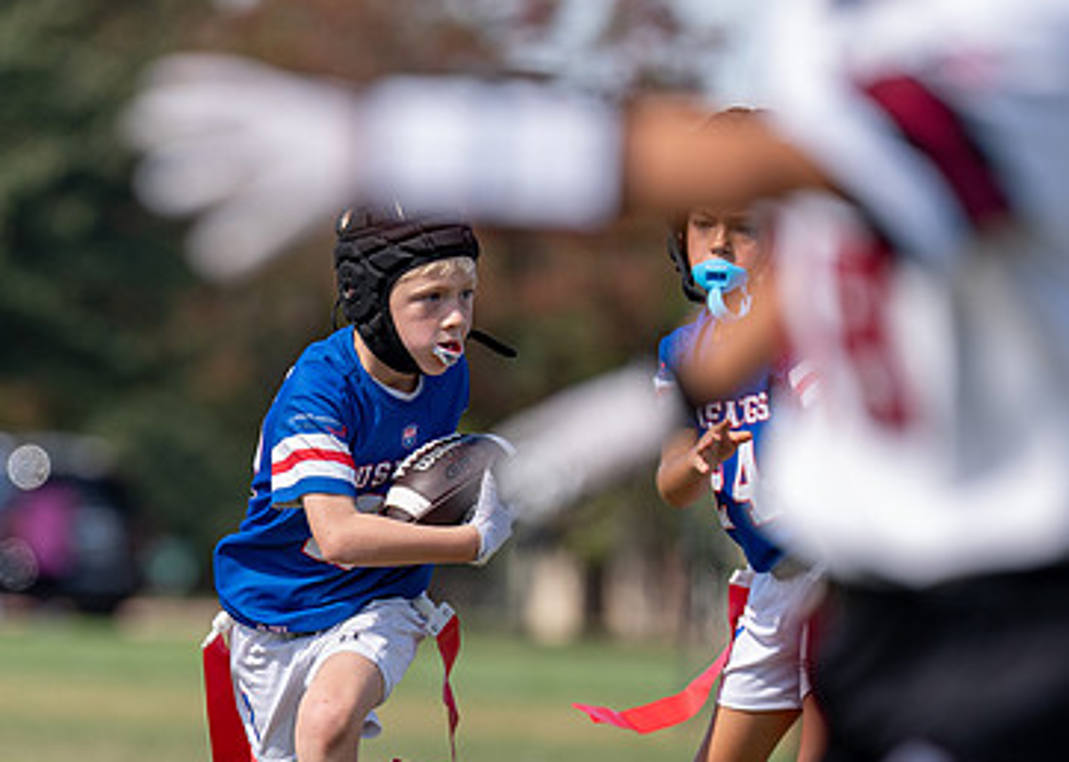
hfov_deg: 3.6
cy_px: 580
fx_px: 16807
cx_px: 304
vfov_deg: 2.6
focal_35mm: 554
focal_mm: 200
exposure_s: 1/1000
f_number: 2.8
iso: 100
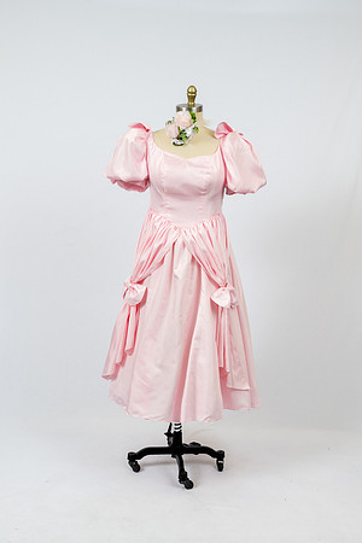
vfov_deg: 45.4
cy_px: 272
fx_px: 649
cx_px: 181
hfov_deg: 31.2
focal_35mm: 43
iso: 800
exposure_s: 1/80
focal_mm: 43
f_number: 9
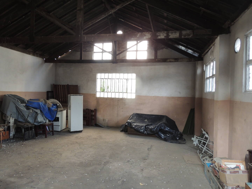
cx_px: 126
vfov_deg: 56.8
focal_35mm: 24
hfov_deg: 71.6
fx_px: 175
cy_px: 94
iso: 220
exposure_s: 1/30
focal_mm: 4.3
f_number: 3
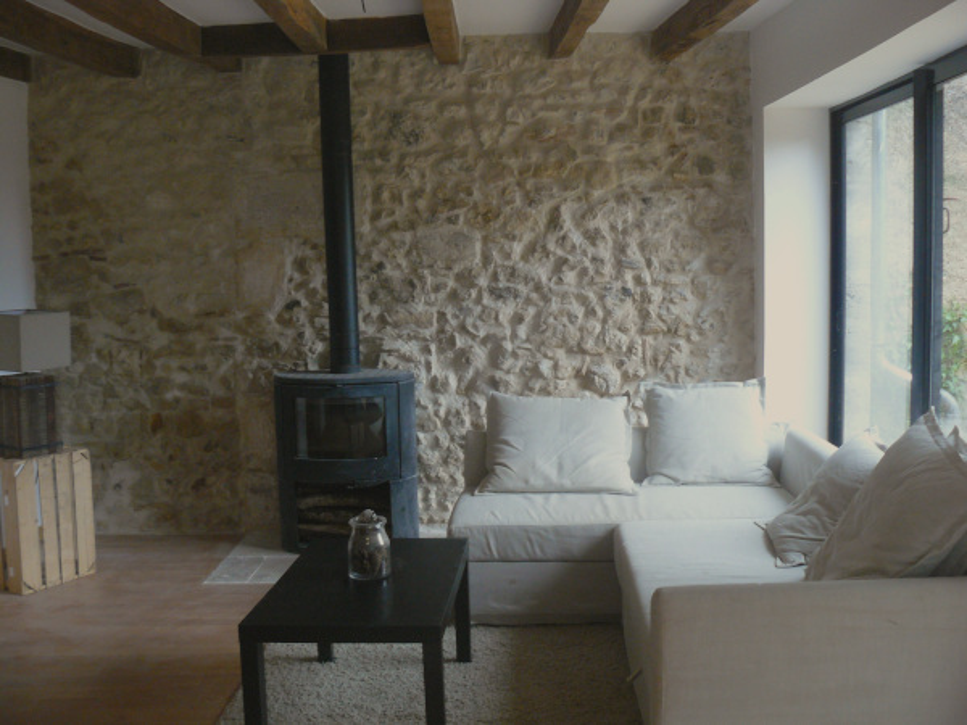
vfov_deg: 39.7
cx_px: 484
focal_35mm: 36
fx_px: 1006
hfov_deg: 51.4
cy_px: 362
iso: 200
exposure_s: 1/25
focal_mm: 6
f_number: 2.8
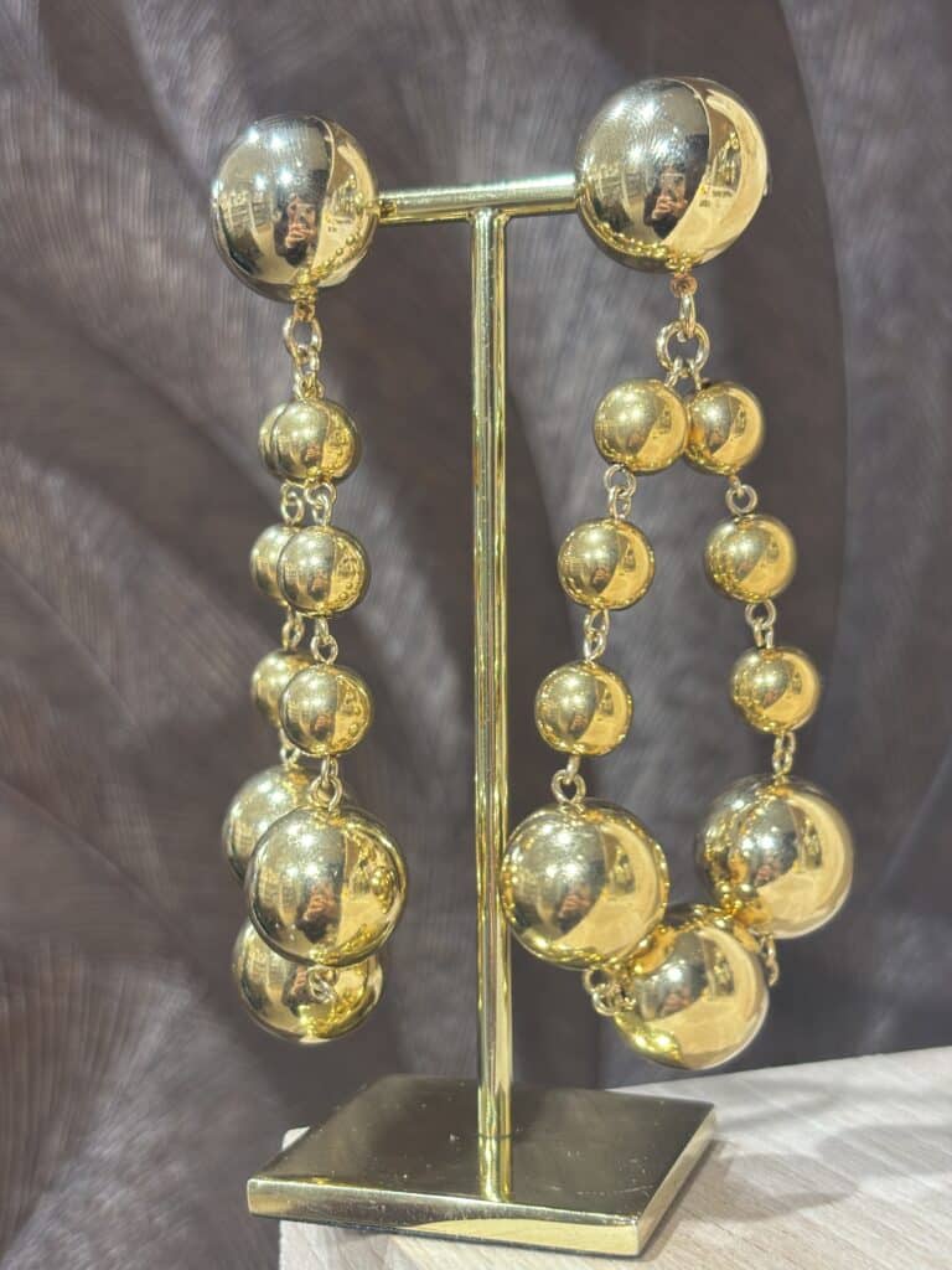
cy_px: 635
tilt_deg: -3.4
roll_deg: -0.5
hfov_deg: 28.0
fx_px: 1907
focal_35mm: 52
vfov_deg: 36.8
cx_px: 476
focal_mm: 5.96
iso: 40
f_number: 1.6
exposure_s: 1/50
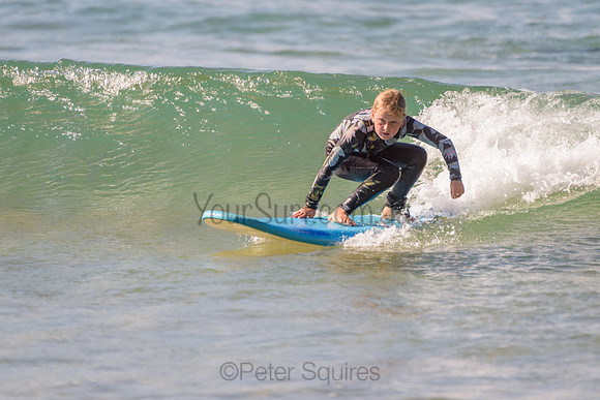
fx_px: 10225
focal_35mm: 613
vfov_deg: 2.2
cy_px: 155
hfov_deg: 3.4
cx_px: 278
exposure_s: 1/2000
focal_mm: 500
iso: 320
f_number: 5.6
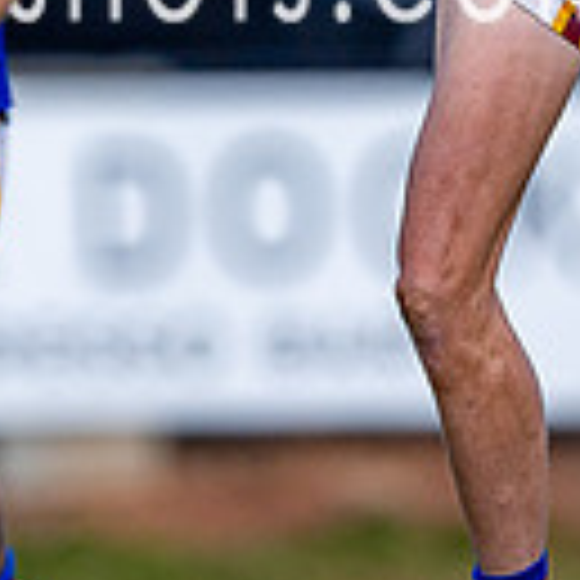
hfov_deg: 0.6
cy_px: -94
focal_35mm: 2938
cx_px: 187
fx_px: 55694
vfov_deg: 0.6
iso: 200
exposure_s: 1/1600
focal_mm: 500
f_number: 4
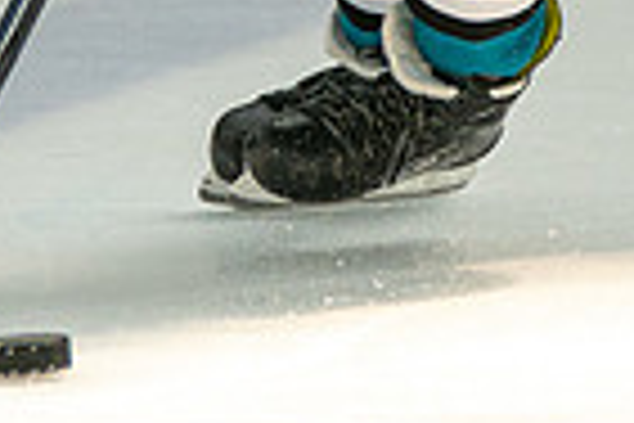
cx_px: 374
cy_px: -511
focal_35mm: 1544
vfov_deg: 0.9
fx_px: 27189
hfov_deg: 1.3
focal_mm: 247
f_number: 3.2
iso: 1600
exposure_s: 1/5000
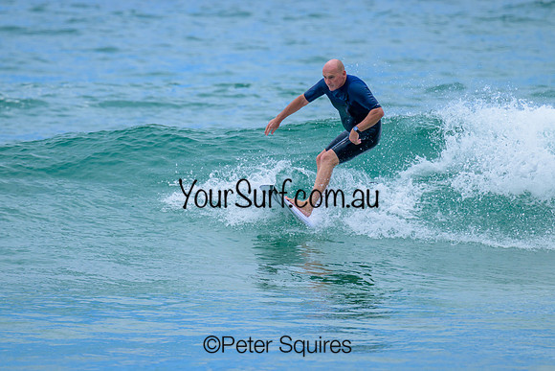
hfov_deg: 2.9
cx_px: 247
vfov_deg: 1.9
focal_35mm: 712
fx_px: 10980
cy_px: 160
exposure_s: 1/2000
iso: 400
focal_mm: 560
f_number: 8
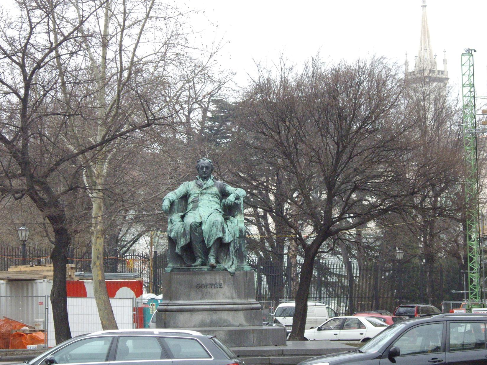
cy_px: 158
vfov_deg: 13.8
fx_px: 1505
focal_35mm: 107
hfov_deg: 18.4
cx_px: 227
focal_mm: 19.4
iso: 400
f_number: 4.8
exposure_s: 1/160
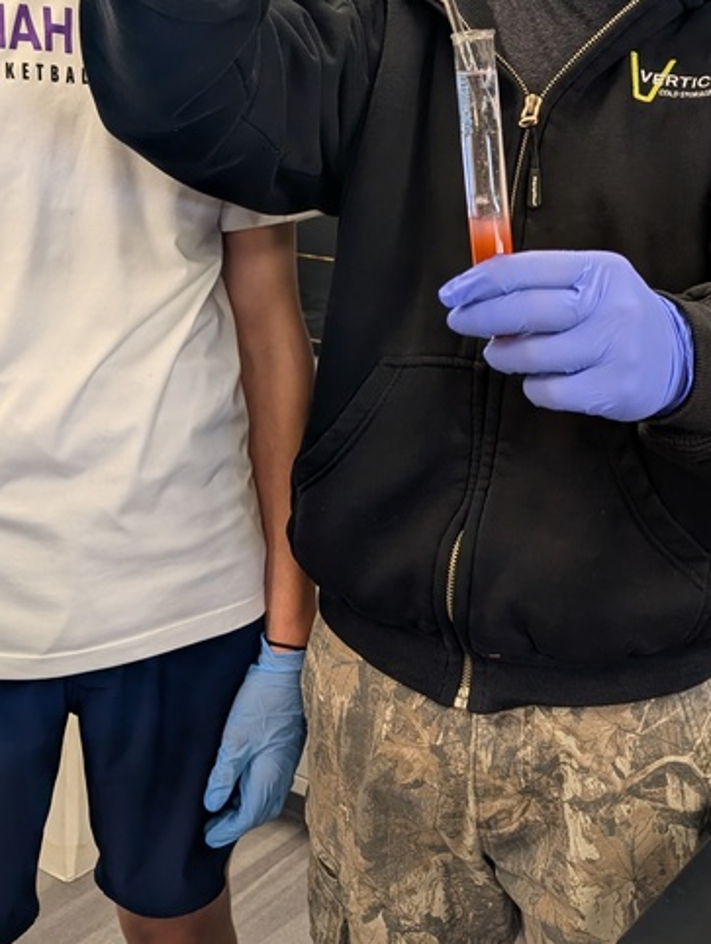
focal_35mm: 51
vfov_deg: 36.8
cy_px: 278
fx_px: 1393
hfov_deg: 28.6
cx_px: 279
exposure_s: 1/75.3
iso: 23
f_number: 1.68
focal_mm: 6.9
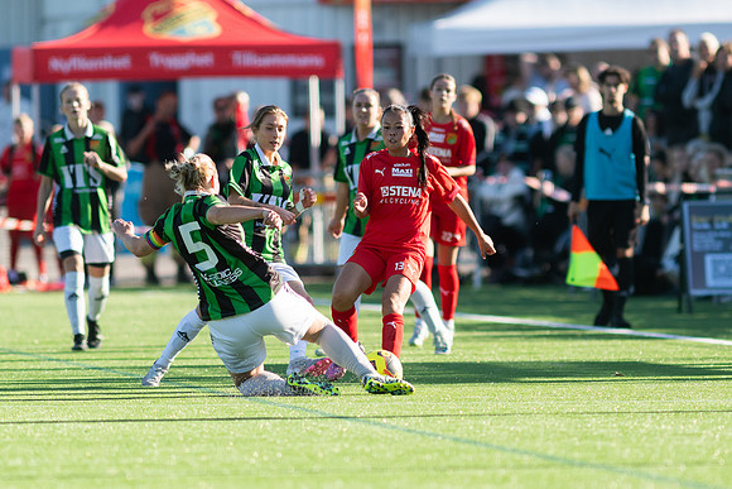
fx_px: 12202
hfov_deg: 3.4
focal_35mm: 600
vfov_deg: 2.3
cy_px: 244
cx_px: 366
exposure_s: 1/2500
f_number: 3.2
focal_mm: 300
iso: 360
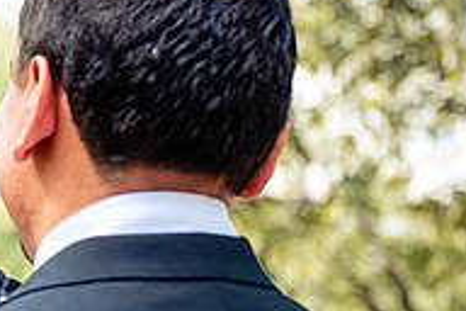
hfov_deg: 9.5
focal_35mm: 212
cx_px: -187
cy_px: 84
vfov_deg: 6.5
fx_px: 2744
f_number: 4.5
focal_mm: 70
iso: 200
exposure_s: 1/250
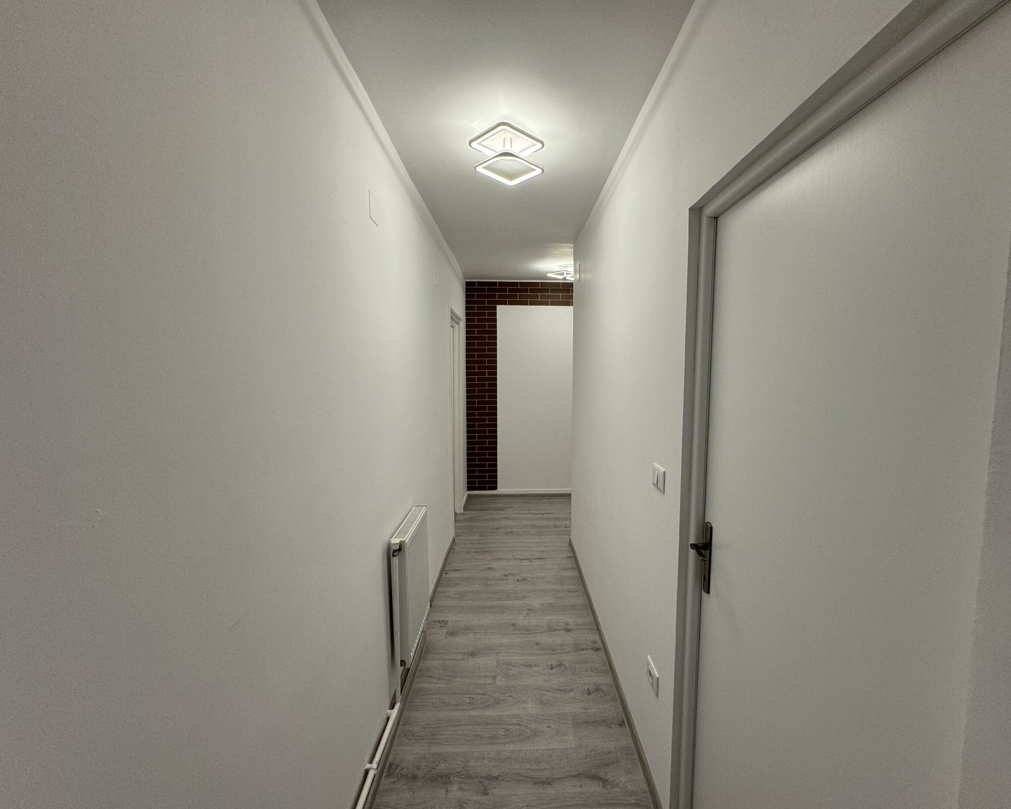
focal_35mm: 15
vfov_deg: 84.0
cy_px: 413
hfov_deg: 96.7
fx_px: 449
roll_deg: -0.2
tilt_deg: -5.1
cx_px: 539
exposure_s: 1/100
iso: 100
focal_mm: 2.22
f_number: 2.2
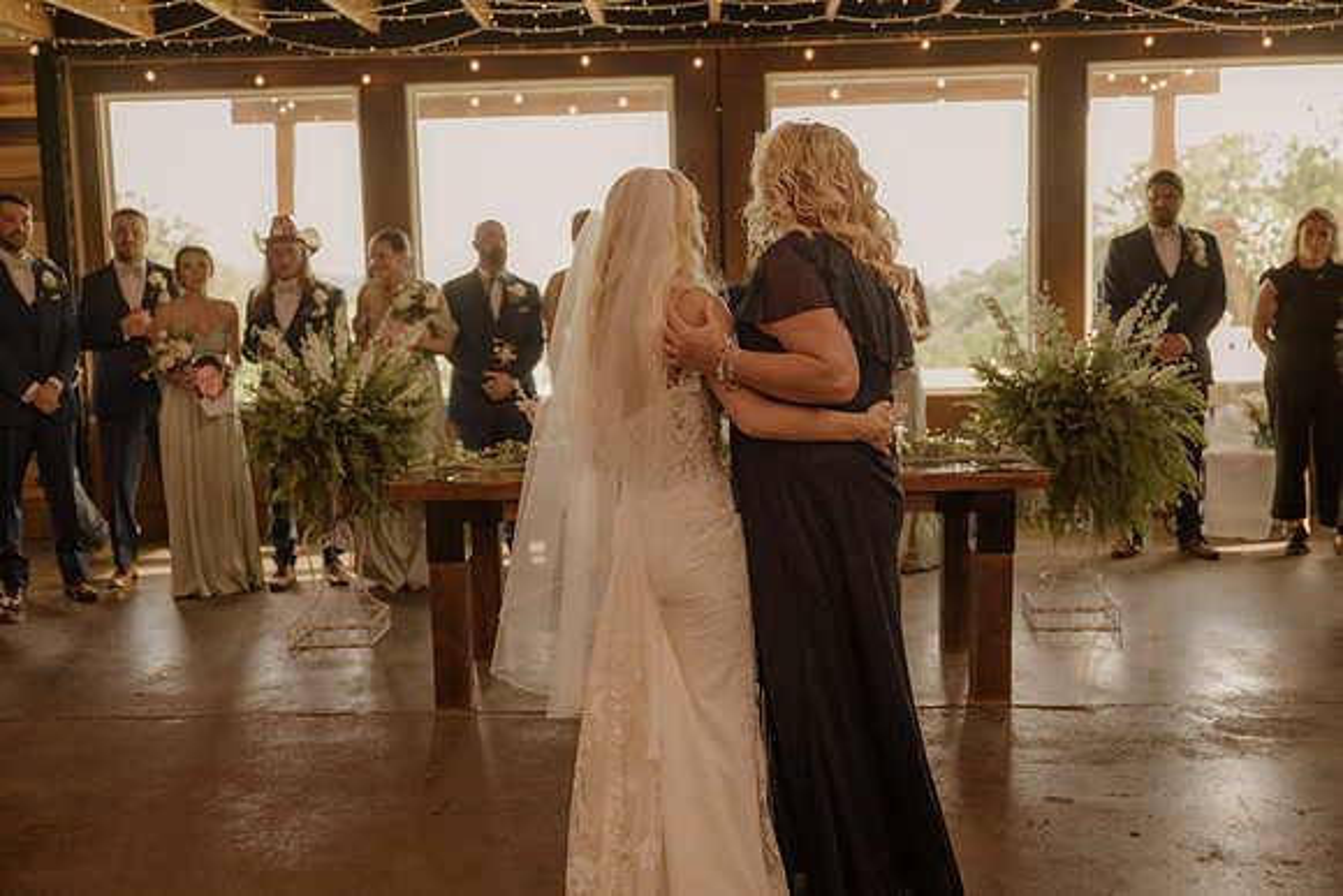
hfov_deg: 48.4
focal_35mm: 40
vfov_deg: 33.4
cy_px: 448
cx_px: 672
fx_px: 1493
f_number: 2.8
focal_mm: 40
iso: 1000
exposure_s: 1/250
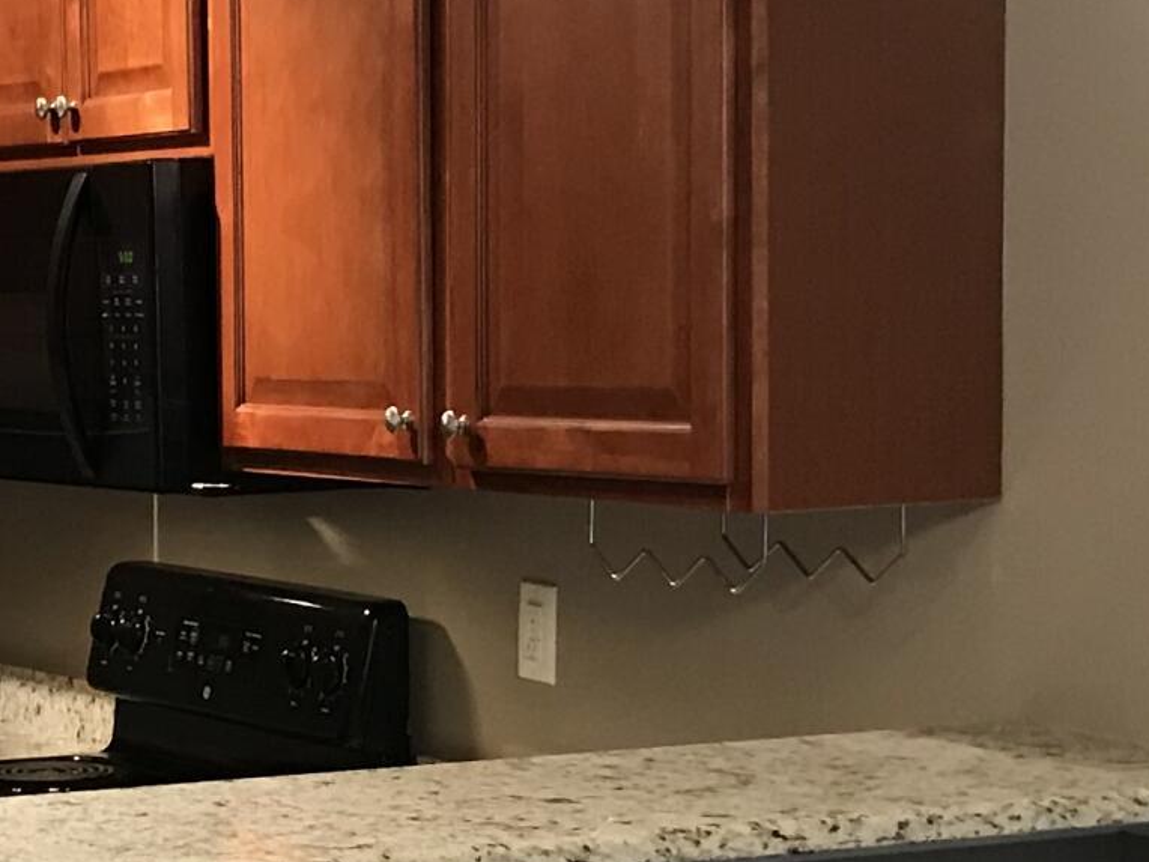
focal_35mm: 110
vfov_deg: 13.4
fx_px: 3651
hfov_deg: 17.6
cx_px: 102
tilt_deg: -5.3
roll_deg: +1.1
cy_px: 695
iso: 64
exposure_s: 1/15
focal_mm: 3.99
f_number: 1.8
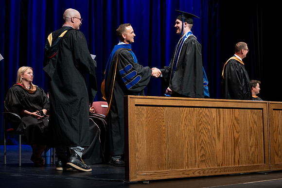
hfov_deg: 28.8
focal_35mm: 70
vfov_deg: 19.5
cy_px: 94
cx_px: 141
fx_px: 548
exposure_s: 1/250
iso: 500
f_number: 2.8
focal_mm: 70
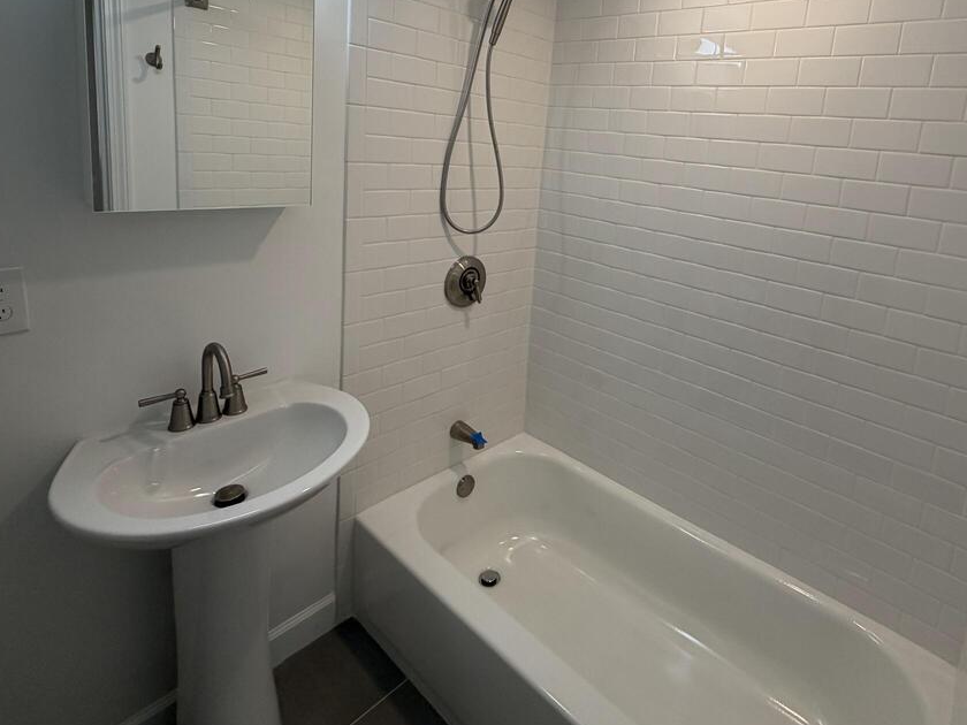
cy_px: 229
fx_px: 559
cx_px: 571
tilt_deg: -8.7
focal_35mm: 20
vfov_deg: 63.9
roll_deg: -4.5
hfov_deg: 81.0
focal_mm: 2.22
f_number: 2.2
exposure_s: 1/120
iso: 80
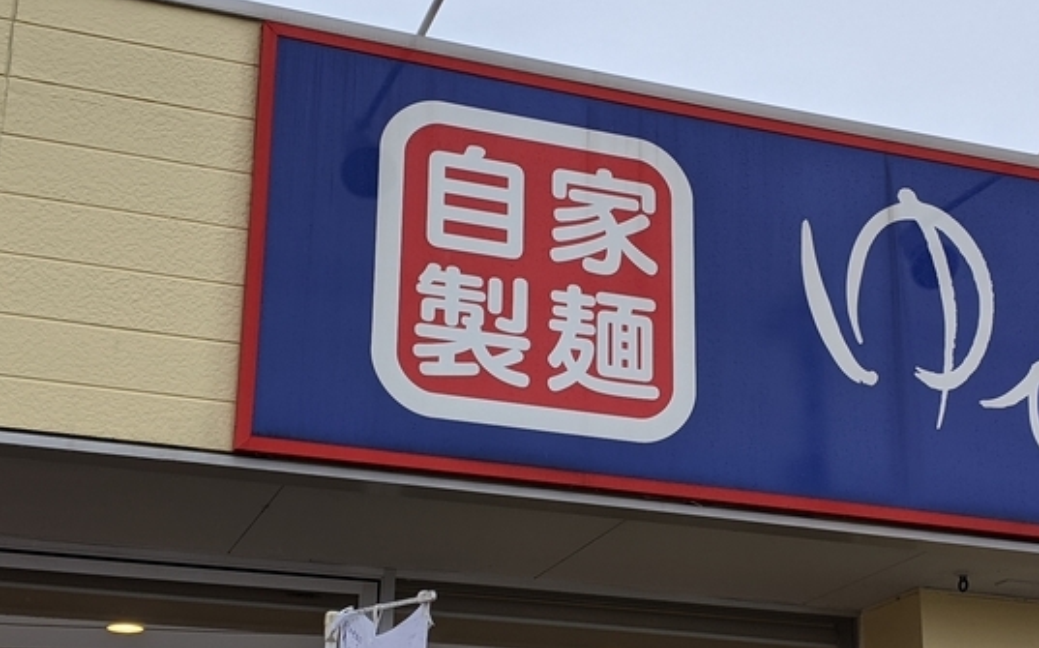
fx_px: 1811
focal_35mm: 64
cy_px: 356
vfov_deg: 20.3
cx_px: 619
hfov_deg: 31.9
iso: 63
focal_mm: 4.44
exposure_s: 1/546
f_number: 1.8
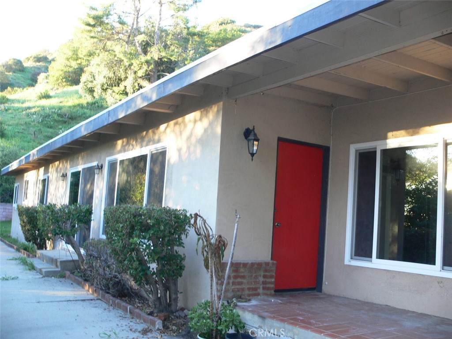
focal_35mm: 35
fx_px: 457
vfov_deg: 40.7
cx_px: 226
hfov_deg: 52.6
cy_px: 170
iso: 80
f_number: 2.8
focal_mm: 7.4
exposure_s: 1/30
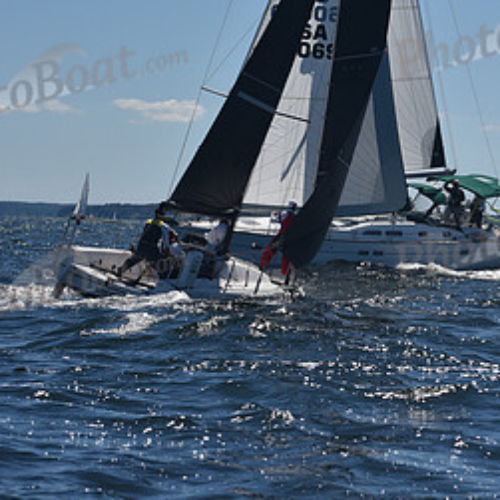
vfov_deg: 11.3
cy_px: -46
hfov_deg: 11.4
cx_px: 292
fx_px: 2500
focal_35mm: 153
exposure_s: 1/800
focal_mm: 78
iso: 200
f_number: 7.1
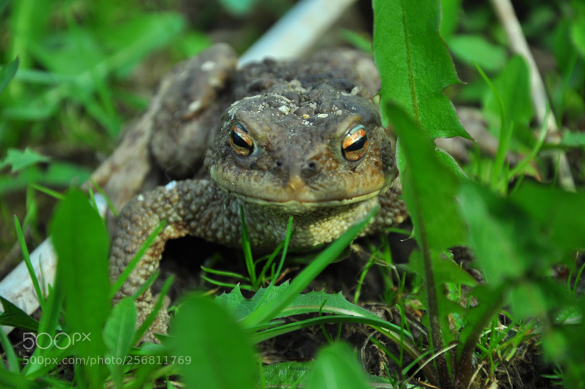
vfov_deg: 8.7
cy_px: 194
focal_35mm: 158
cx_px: 292
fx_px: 2556
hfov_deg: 13.1
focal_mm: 105
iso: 250
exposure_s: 1/500
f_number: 5.6
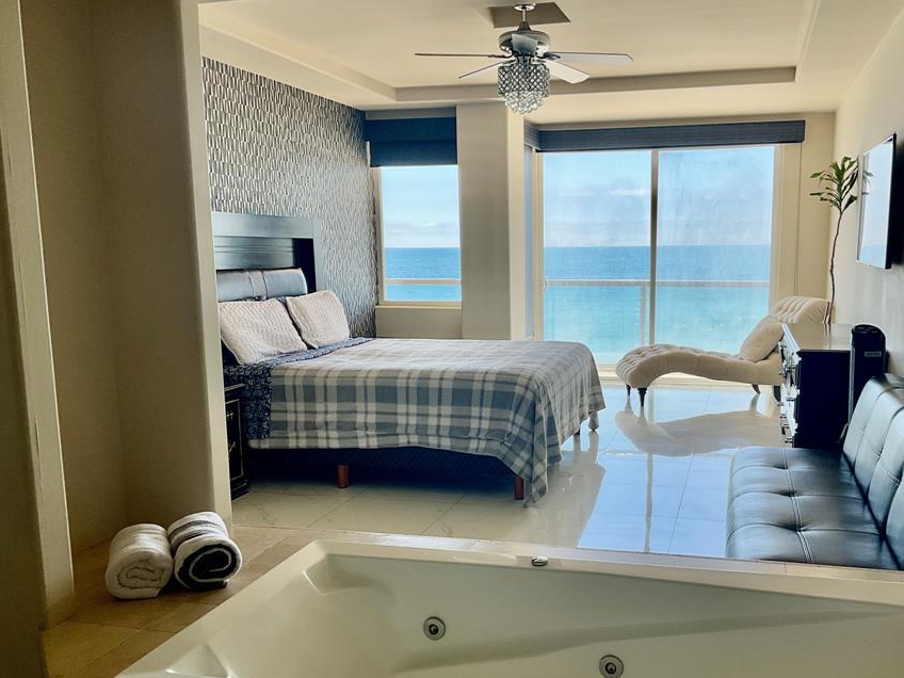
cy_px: 392
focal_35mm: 35
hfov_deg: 52.4
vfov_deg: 40.6
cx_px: 531
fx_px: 914
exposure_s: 1/262
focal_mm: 3
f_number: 1.8
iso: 25
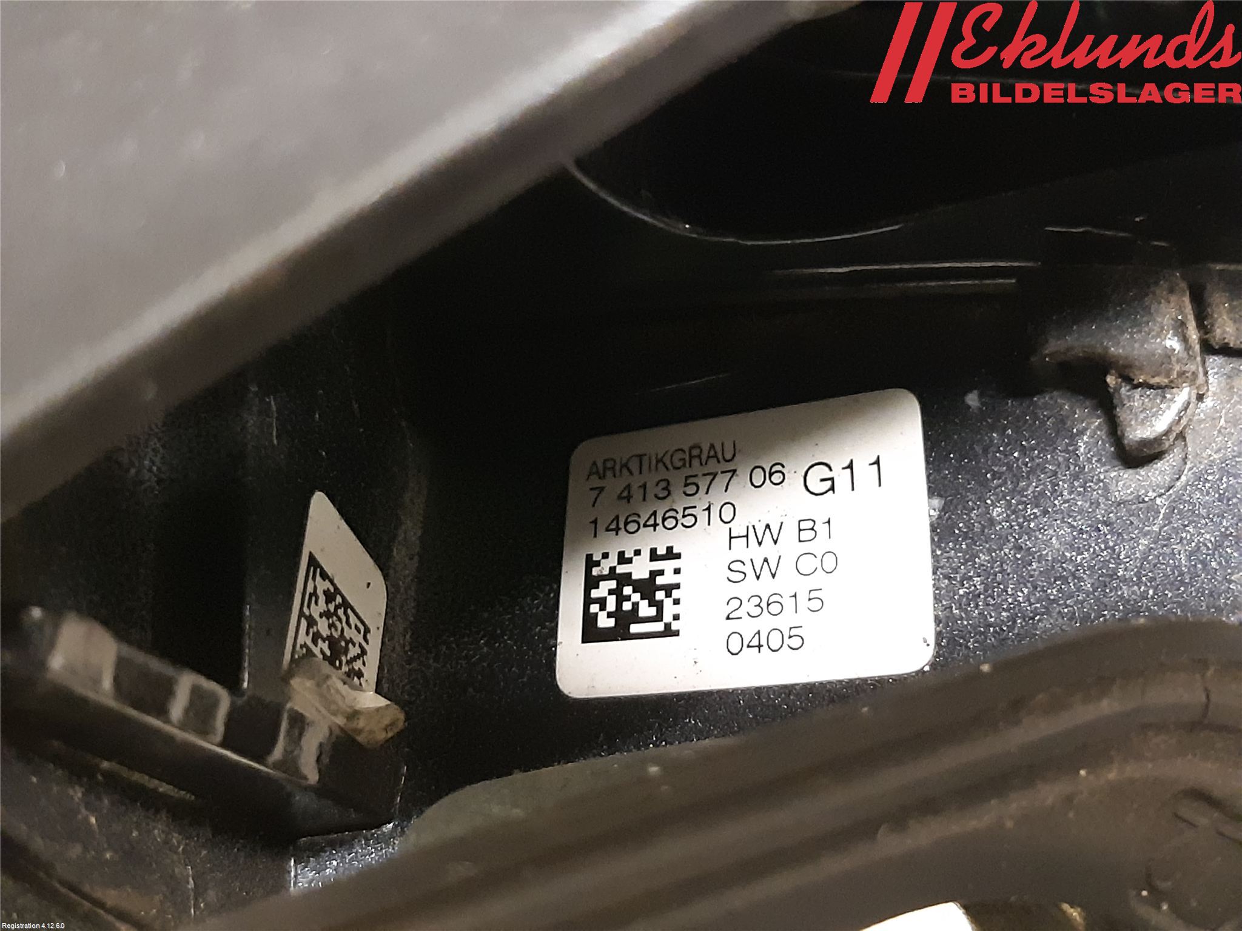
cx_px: 621
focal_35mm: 26
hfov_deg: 67.3
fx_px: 933
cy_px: 466
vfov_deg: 53.1
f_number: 1.7
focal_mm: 3.93
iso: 500
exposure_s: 1/25
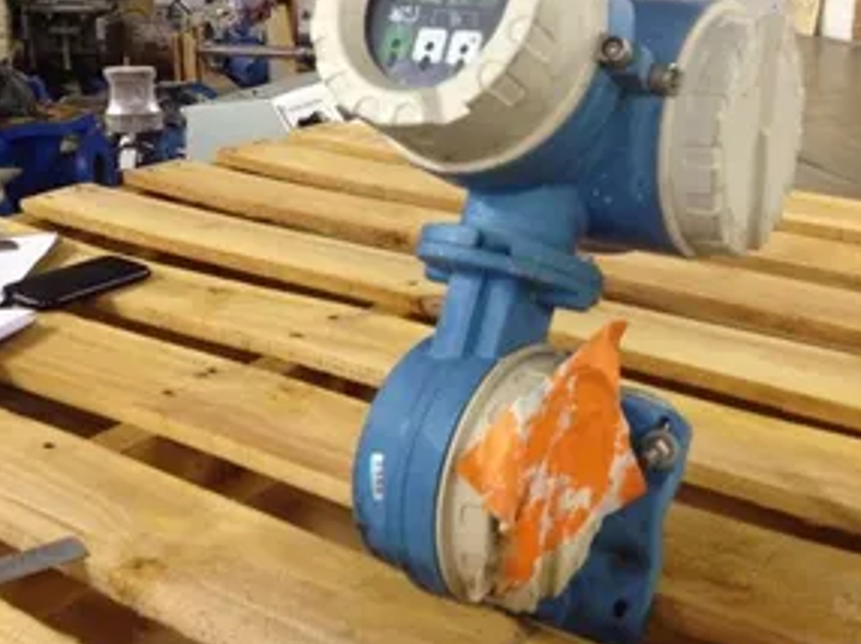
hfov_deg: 38.6
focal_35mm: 49
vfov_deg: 29.5
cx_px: 554
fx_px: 1218
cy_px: 250
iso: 160
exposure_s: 1/20
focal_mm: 4.28
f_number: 2.4
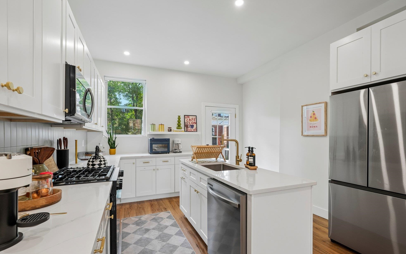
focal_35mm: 17
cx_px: 208
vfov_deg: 67.9
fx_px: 188
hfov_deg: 94.3
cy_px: 139
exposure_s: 1/25
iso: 400
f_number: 9
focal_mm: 16
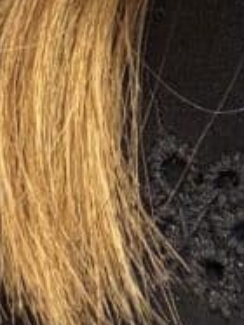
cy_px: -367
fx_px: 1547
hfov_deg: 9.0
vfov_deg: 10.7
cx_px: 26
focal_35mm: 165
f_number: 1.9
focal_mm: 2.69
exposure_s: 1/50
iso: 160
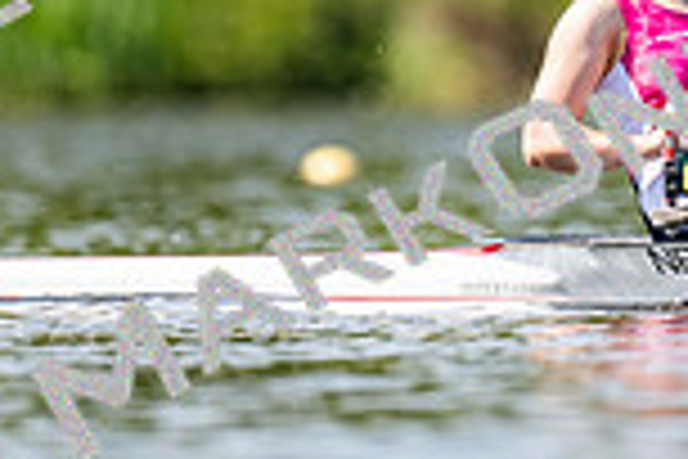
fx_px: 43398
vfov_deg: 0.6
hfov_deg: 0.9
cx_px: 661
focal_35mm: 2271
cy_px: -7
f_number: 4
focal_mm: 600
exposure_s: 1/2500
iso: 400
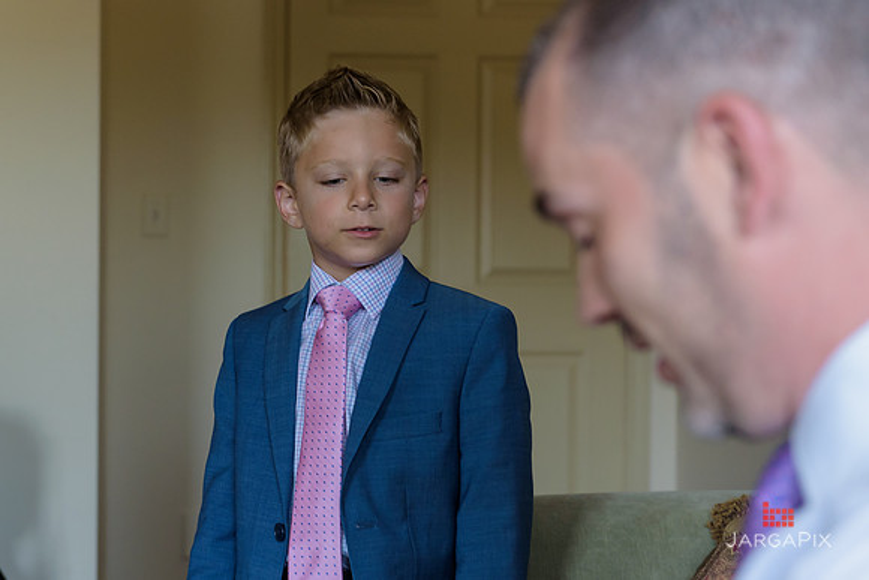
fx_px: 1876
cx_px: 319
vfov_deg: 17.6
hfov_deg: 26.0
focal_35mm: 78
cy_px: 325
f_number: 3.2
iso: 800
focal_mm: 58
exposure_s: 1/125
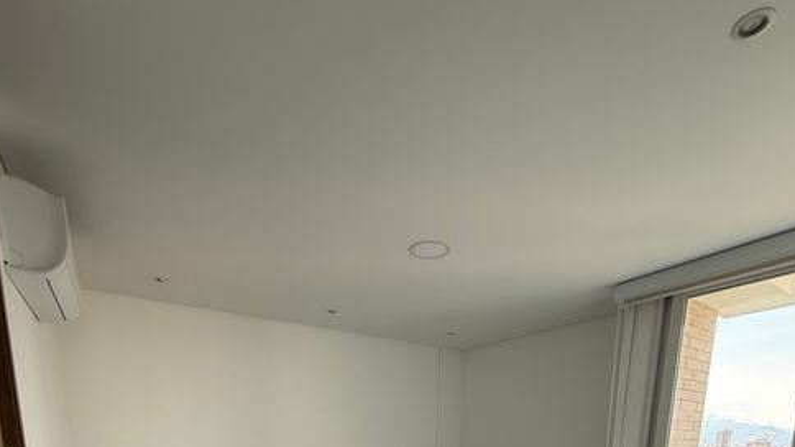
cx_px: 398
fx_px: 443
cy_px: 532
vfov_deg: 39.4
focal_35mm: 21
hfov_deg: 83.9
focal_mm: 2.22
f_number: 2.2
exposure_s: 1/99
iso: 50
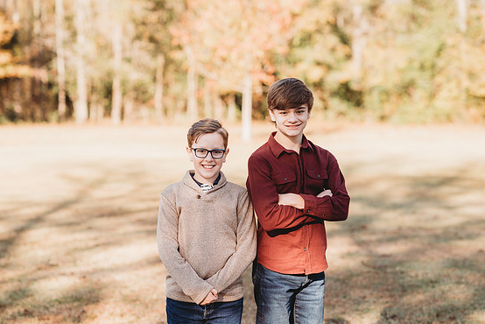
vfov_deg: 15.4
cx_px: 236
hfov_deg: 22.9
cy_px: 165
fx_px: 1200
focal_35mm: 89
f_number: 2.5
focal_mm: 85
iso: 200
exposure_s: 1/1000
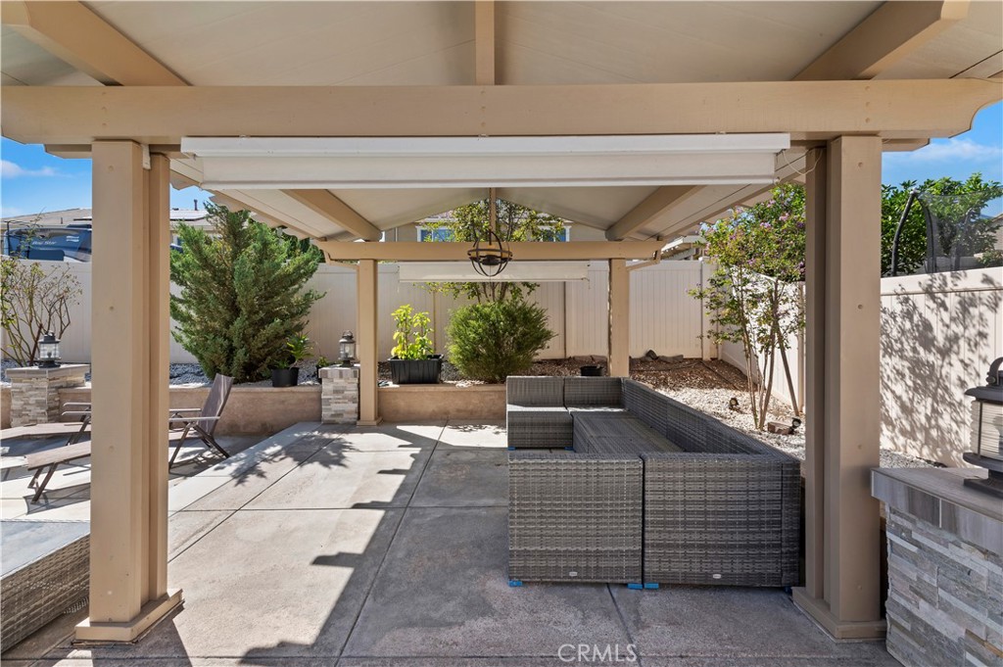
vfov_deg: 81.1
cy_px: 334
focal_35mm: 14
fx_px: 390
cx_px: 502
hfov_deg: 104.3
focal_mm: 14
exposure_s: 1/60
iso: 125
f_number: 18
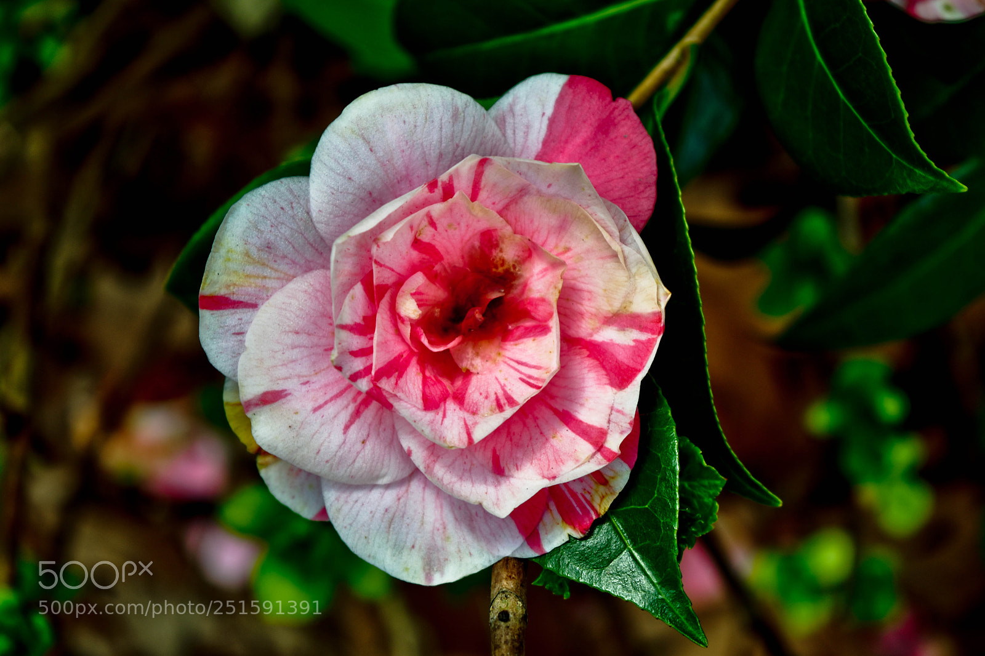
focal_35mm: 82
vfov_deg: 16.5
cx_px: 492
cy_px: 328
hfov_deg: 24.6
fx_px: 2257
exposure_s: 1/100
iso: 100
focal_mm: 55
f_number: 5.6
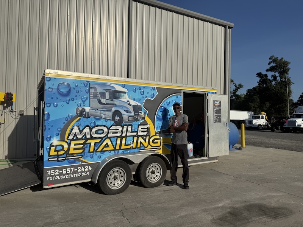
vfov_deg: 56.8
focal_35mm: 24
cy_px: 114
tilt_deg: +2.2
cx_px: 152
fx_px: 210
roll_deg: -0.9
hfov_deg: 71.6
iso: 80
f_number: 1.78
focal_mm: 6.76
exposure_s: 1/10309
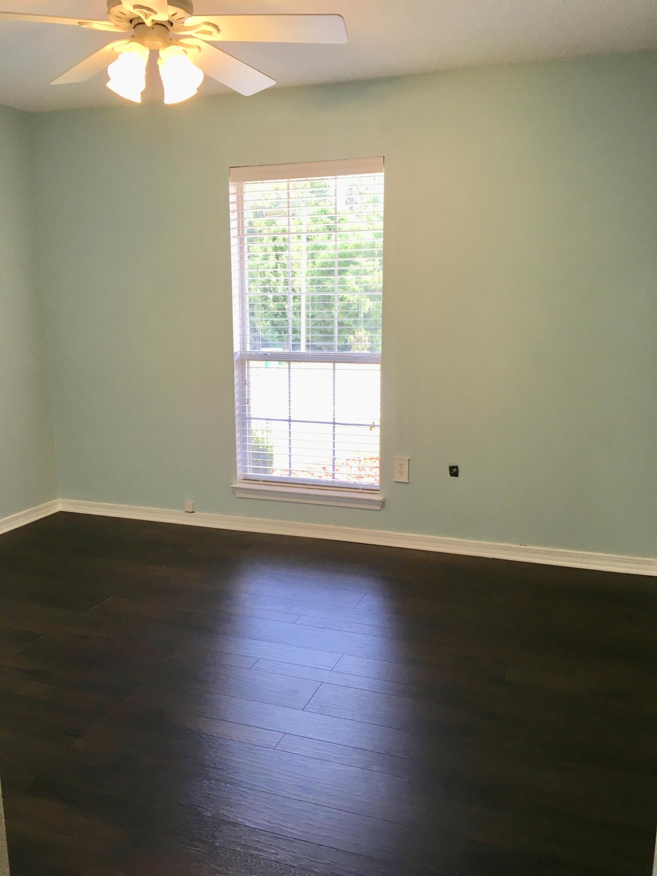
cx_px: 328
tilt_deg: -8.7
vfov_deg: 61.7
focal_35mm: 29
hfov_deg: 48.2
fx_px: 734
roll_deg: +0.1
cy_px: 438
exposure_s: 1/40
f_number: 2.2
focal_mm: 4.15
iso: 25
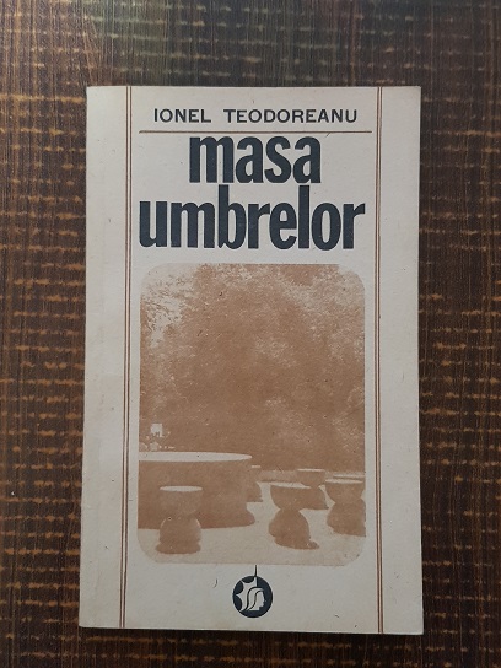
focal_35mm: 26
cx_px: 250
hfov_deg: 53.1
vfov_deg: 67.3
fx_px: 502
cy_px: 334
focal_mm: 4.3
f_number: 1.7
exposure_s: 1/10
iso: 250
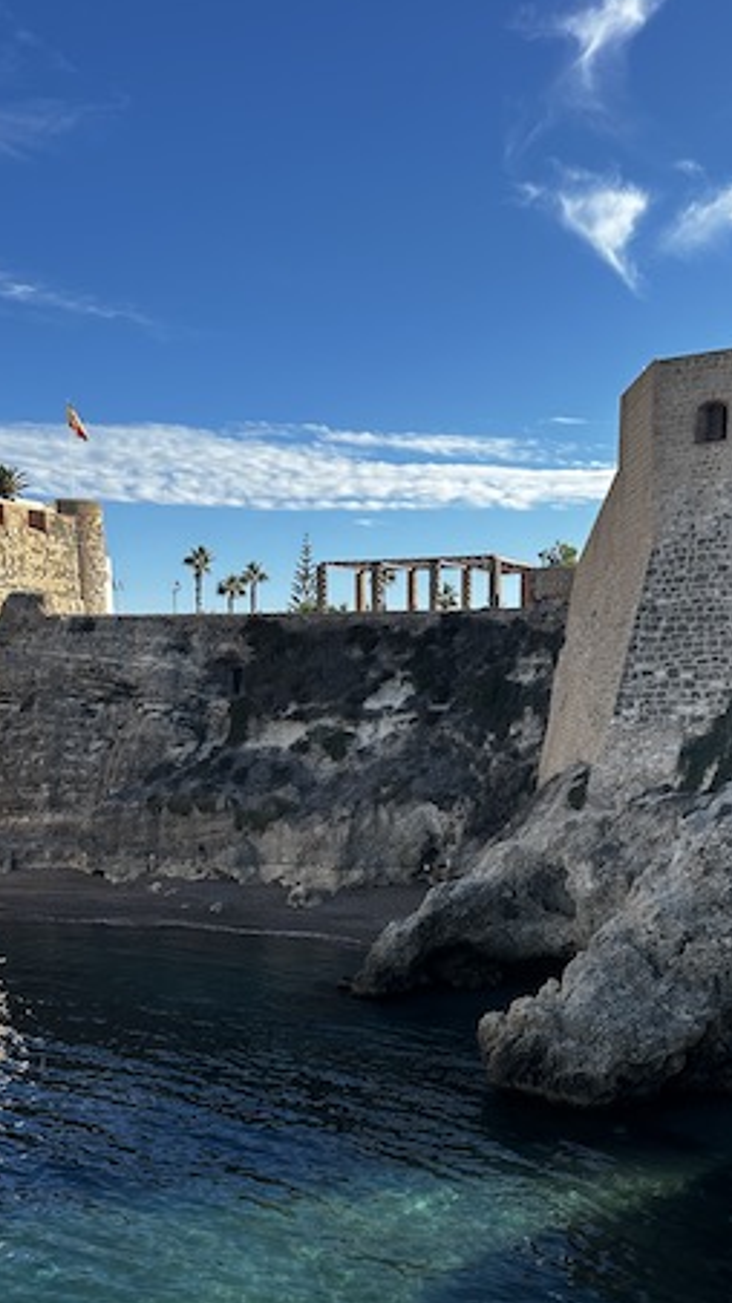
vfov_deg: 52.6
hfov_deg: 31.9
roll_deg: +0.0
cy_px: 902
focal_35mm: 37
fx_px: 1278
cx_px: 429
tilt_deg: -10.0
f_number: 1.78
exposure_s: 1/2525
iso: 80
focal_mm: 6.86
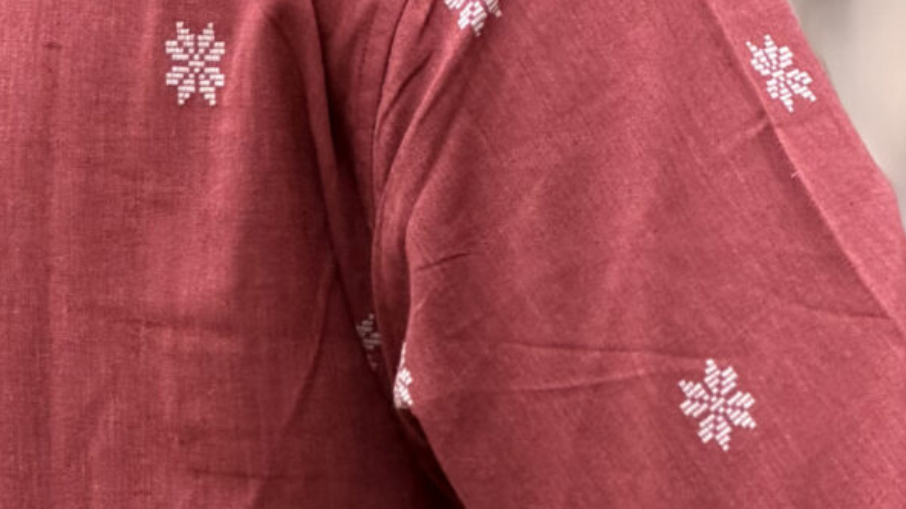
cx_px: 81
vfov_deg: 2.6
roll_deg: +0.1
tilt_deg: -6.8
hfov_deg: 4.6
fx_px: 11315
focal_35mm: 471
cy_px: 428
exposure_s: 1/180
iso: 50
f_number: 2.8
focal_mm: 16.89
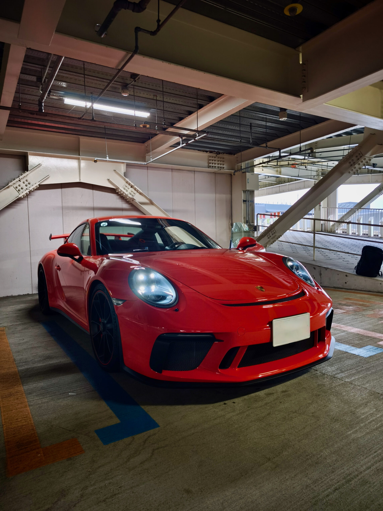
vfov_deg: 73.9
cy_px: 256
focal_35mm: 23
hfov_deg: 58.9
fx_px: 339
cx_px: 192
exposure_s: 1/33.3
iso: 640
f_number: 1.6
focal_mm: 6.57
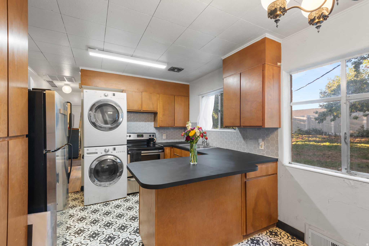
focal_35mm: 16
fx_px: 164
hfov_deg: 96.7
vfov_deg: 73.8
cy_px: 123
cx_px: 184
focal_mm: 16
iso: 100
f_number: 9
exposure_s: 1.6
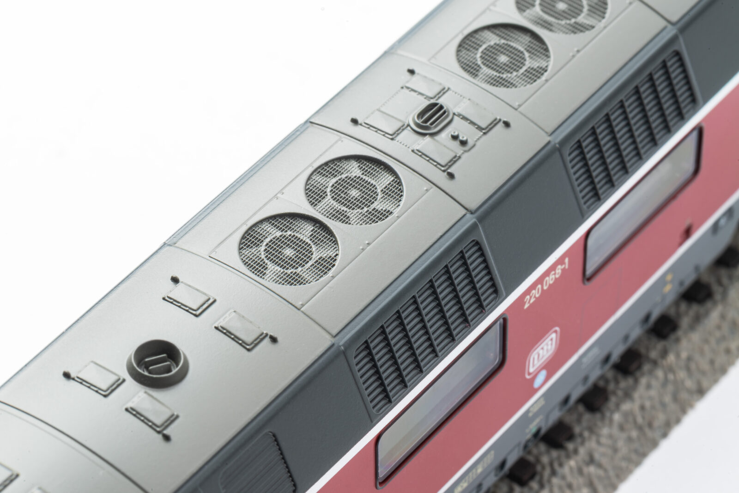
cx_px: 370
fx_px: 2155
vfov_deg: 13.0
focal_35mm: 105
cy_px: 246
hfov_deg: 19.5
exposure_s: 1/1.25
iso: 100
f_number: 25
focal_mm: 105
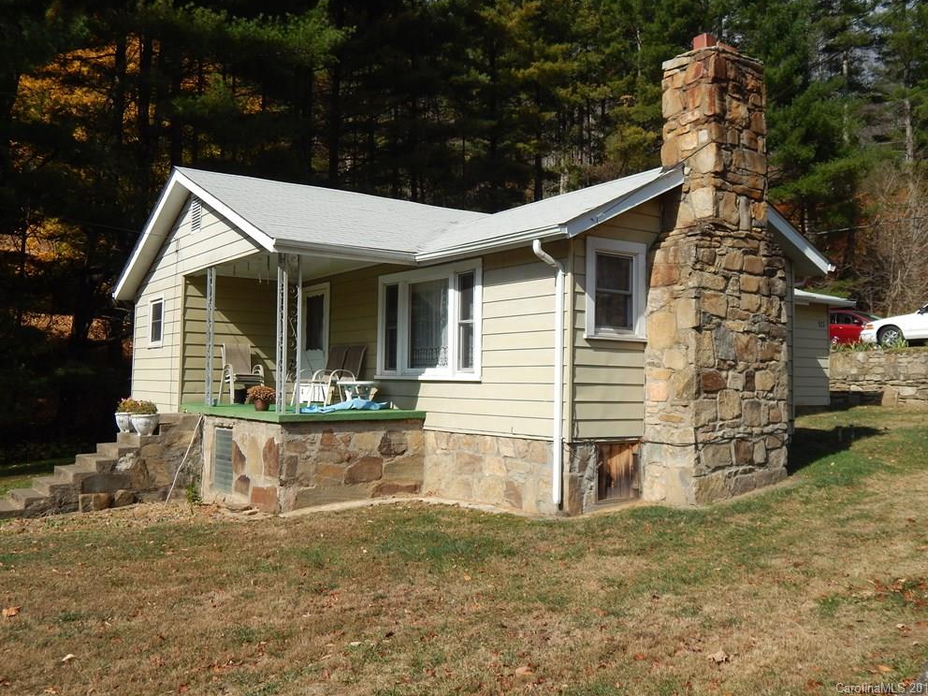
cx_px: 464
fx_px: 858
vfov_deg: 44.2
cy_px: 338
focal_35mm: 32
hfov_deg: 56.8
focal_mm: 5.6
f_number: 6.5
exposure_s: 1/500
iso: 125
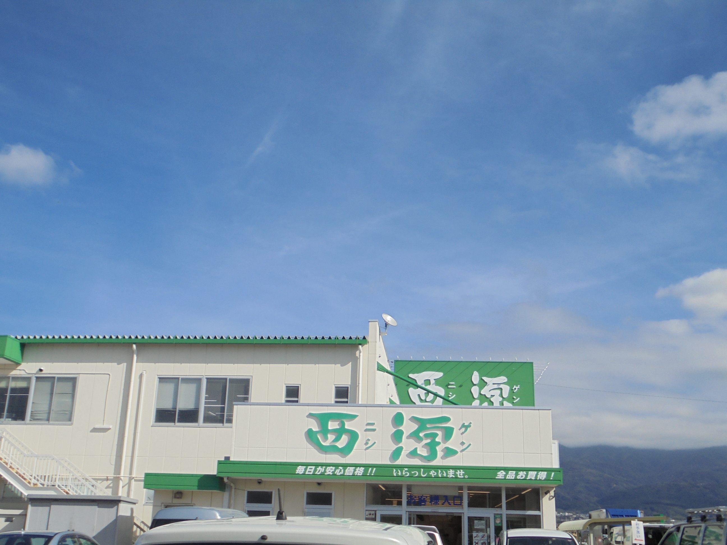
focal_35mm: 38
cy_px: 272
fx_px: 798
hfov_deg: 49.0
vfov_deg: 37.7
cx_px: 364
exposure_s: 1/125
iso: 100
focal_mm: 6.9
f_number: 13.3
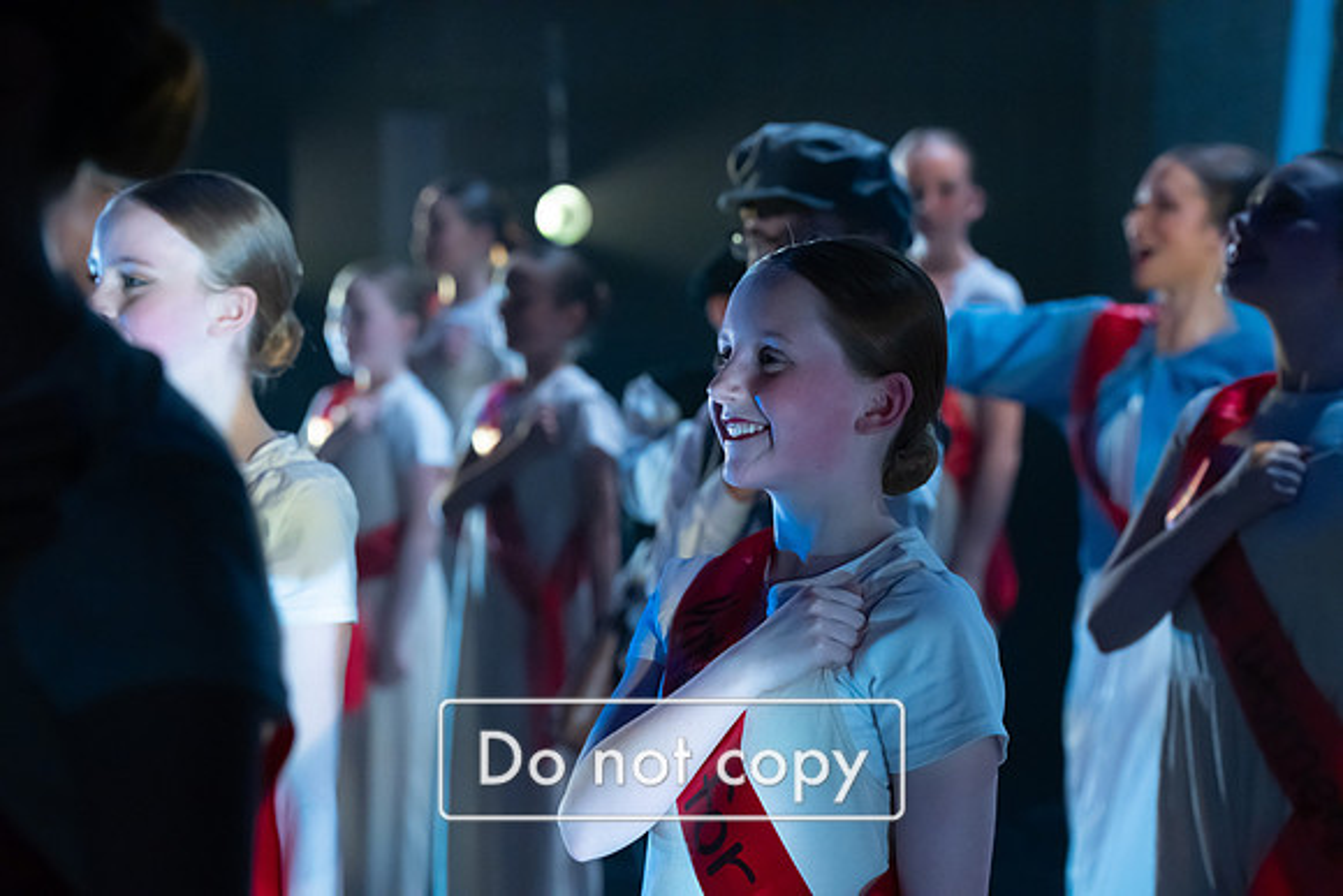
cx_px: 672
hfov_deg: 13.6
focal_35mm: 151
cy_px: 448
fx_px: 5634
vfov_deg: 9.1
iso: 4000
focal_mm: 151
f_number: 7.1
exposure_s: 1/250
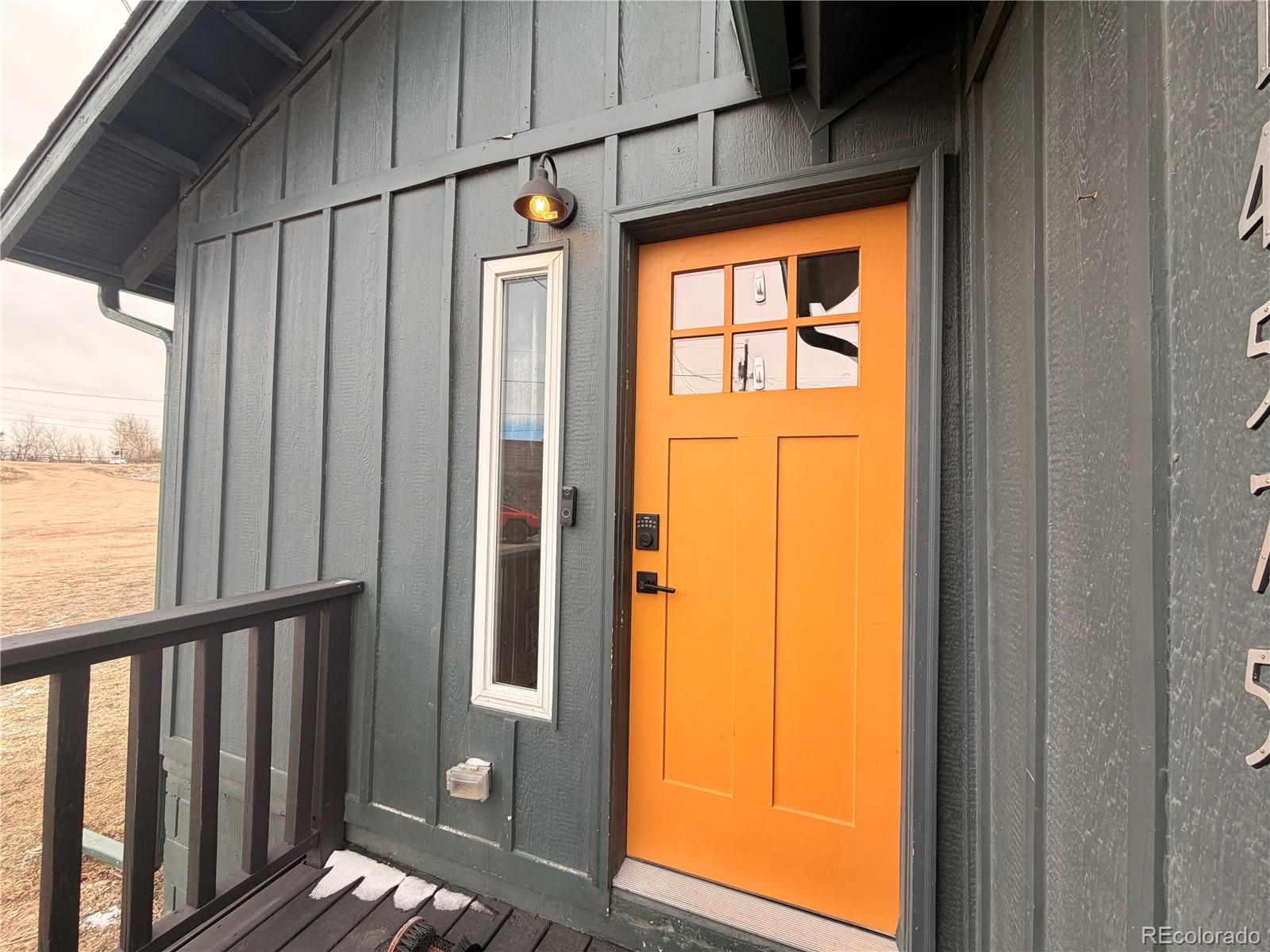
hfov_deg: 102.1
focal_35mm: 14
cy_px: 476
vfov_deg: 85.7
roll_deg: -1.0
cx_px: 635
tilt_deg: +0.4
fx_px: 514
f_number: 2.2
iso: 50
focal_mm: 2.22
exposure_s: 1/390
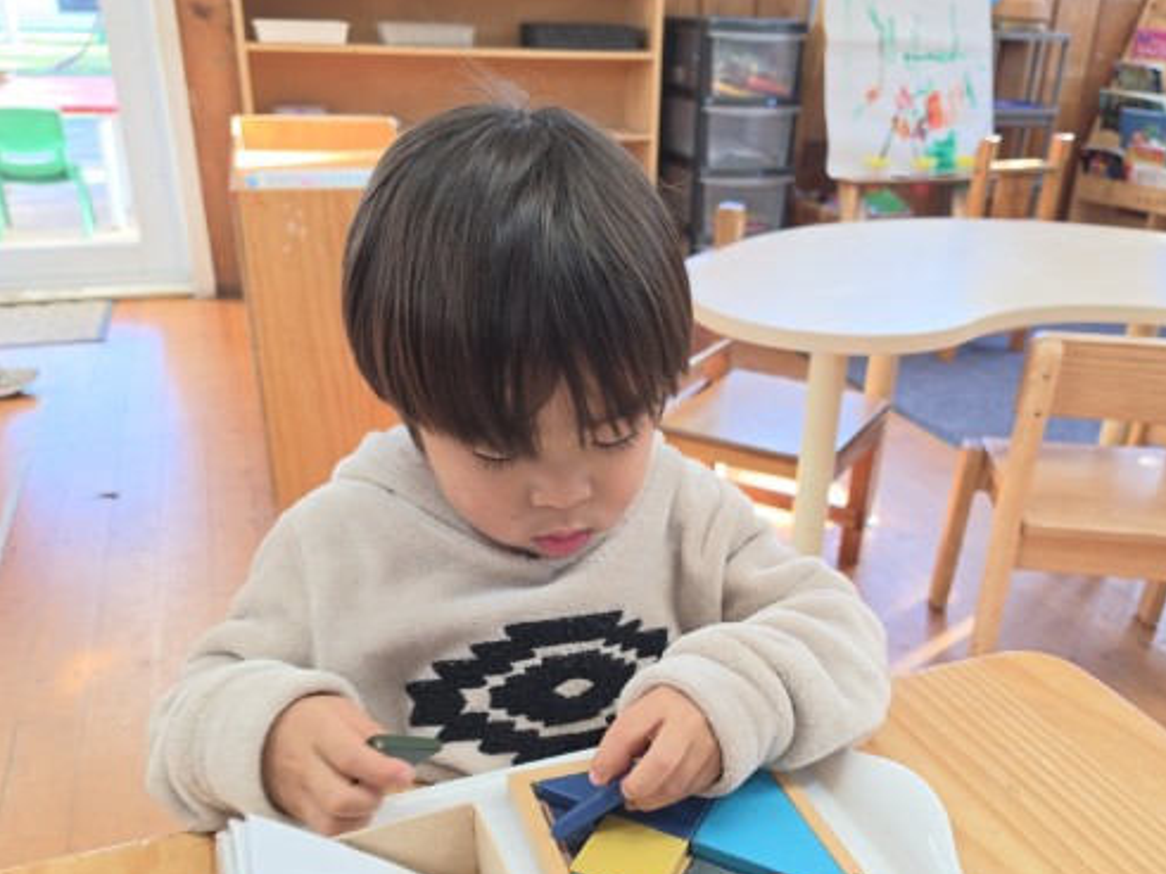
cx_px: 644
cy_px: 565
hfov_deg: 59.8
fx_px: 1010
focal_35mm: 30
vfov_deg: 46.2
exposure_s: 1/100
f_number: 1.4
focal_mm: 6.5
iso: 32
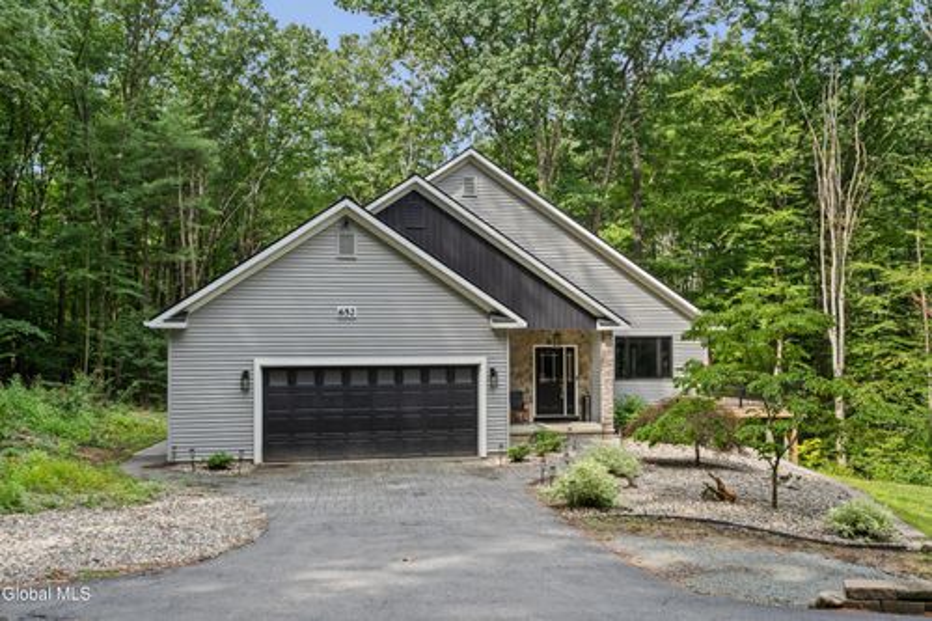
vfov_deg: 42.3
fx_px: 802
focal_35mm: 31
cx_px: 466
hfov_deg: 60.3
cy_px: 310
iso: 800
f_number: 8
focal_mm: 31
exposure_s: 1/640
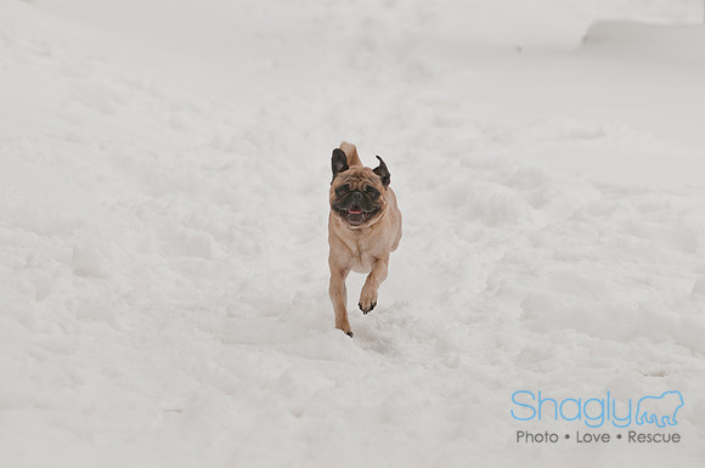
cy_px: 234
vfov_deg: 4.6
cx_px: 352
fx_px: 5867
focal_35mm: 300
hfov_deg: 6.9
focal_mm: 200
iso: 200
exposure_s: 1/1600
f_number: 5.6
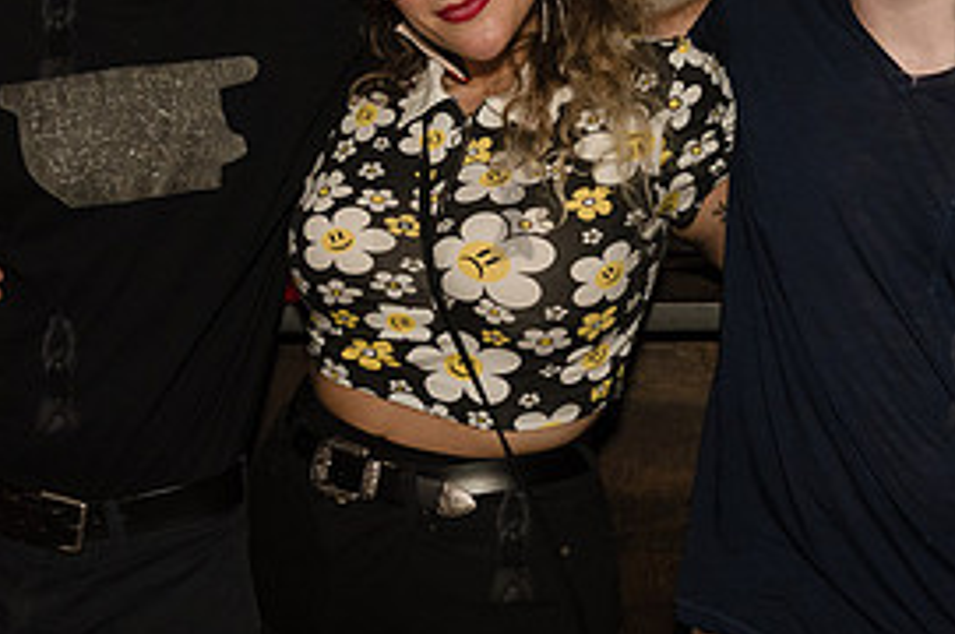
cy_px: 199
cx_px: 511
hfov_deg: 27.0
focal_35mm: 75
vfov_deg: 18.1
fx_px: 1987
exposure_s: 1/250
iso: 2000
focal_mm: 35
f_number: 4
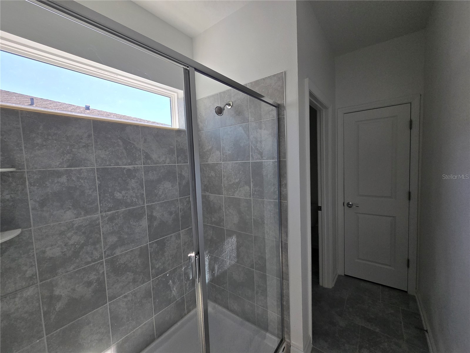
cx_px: 235
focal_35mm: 13
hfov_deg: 106.2
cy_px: 176
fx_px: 177
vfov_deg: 89.9
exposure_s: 1/719
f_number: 2.2
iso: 160
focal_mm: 2.2
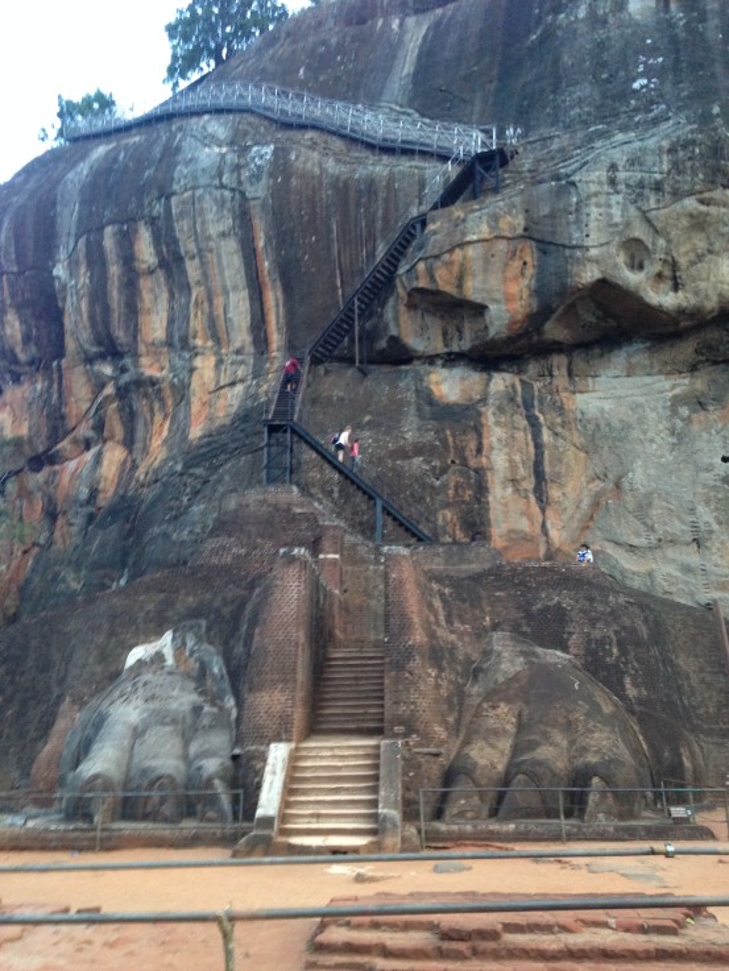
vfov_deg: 55.3
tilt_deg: +16.4
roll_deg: -2.3
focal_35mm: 33
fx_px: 926
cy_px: 486
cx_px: 364
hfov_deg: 43.0
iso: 250
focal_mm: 4.12
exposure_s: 1/20
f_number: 2.4
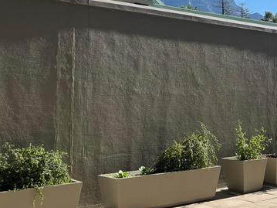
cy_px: 64
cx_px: 230
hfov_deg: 32.2
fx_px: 464
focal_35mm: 58
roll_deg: -0.4
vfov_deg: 25.0
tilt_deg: +3.7
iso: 50
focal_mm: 5.1
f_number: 1.6
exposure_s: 1/2571
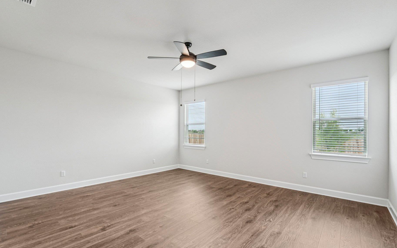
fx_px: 173
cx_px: 195
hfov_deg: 97.8
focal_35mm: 16
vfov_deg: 71.2
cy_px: 133
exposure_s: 1/40
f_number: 8
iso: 400
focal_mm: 14
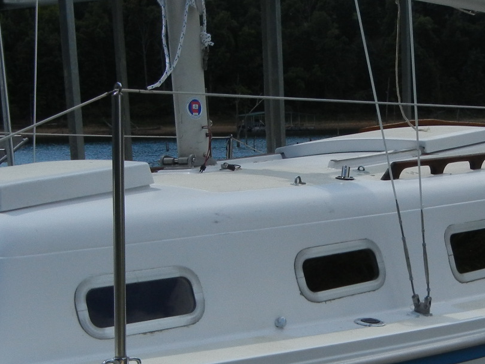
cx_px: 326
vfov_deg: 19.0
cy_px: 339
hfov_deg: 25.5
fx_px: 1065
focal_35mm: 76
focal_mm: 5.4
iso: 160
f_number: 7
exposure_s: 1/641
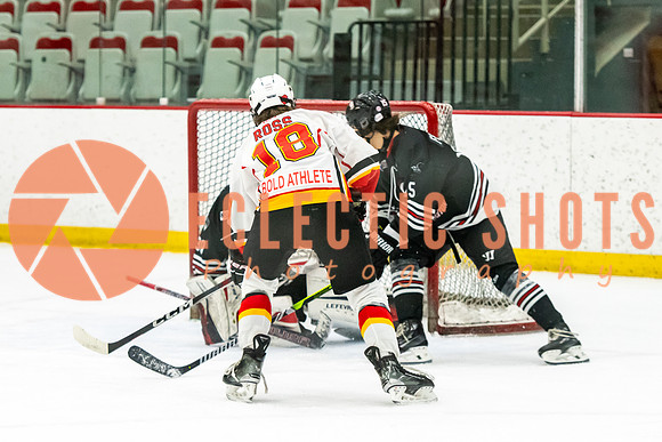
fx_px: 3773
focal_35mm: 205
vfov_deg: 6.7
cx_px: 295
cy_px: 203
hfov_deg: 10.0
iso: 3200
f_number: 2.8
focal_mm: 116
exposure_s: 1/640
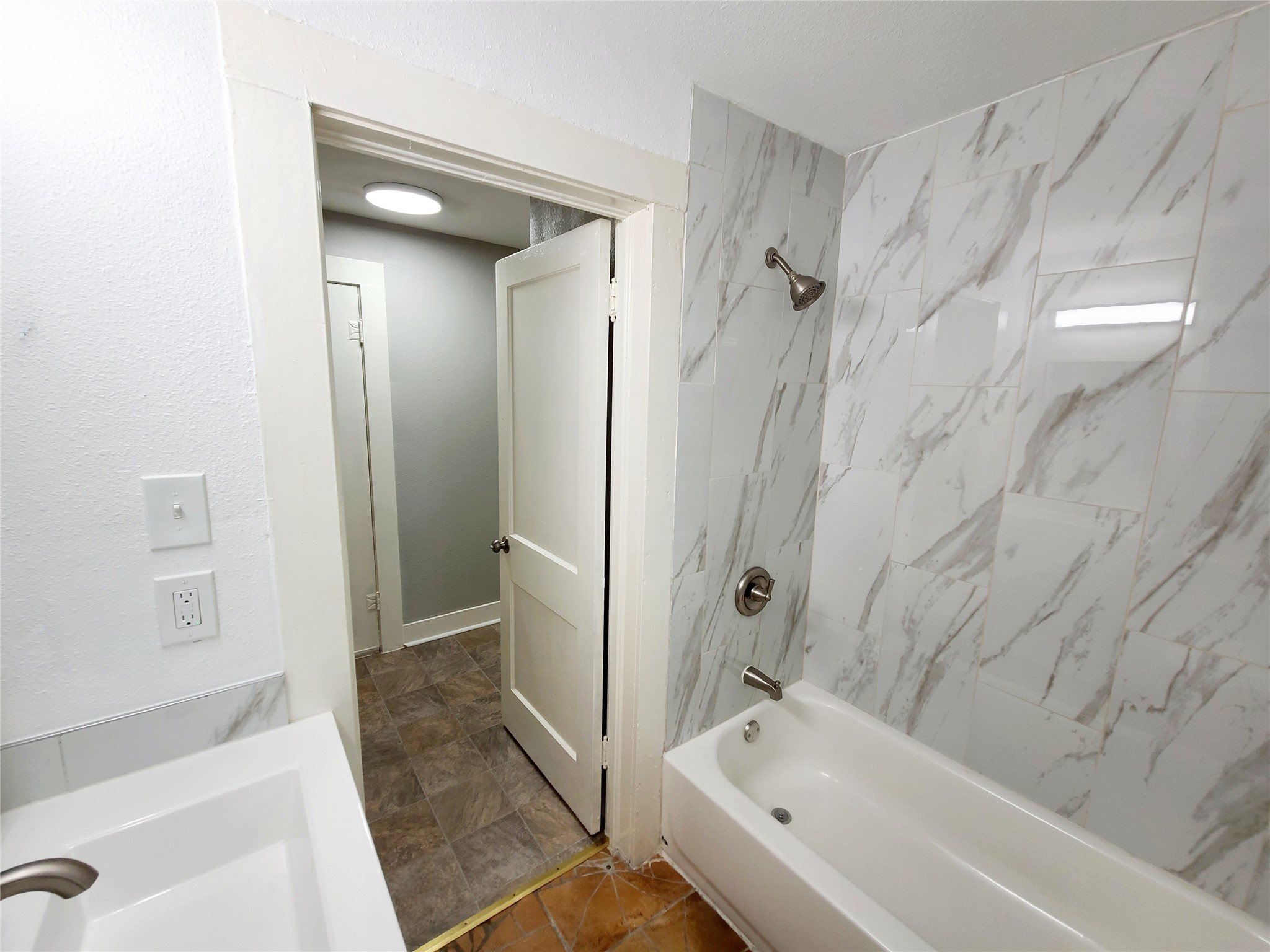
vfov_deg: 89.9
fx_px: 477
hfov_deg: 106.2
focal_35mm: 13
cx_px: 635
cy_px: 476
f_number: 2.2
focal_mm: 2.2
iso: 80
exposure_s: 1/60.2
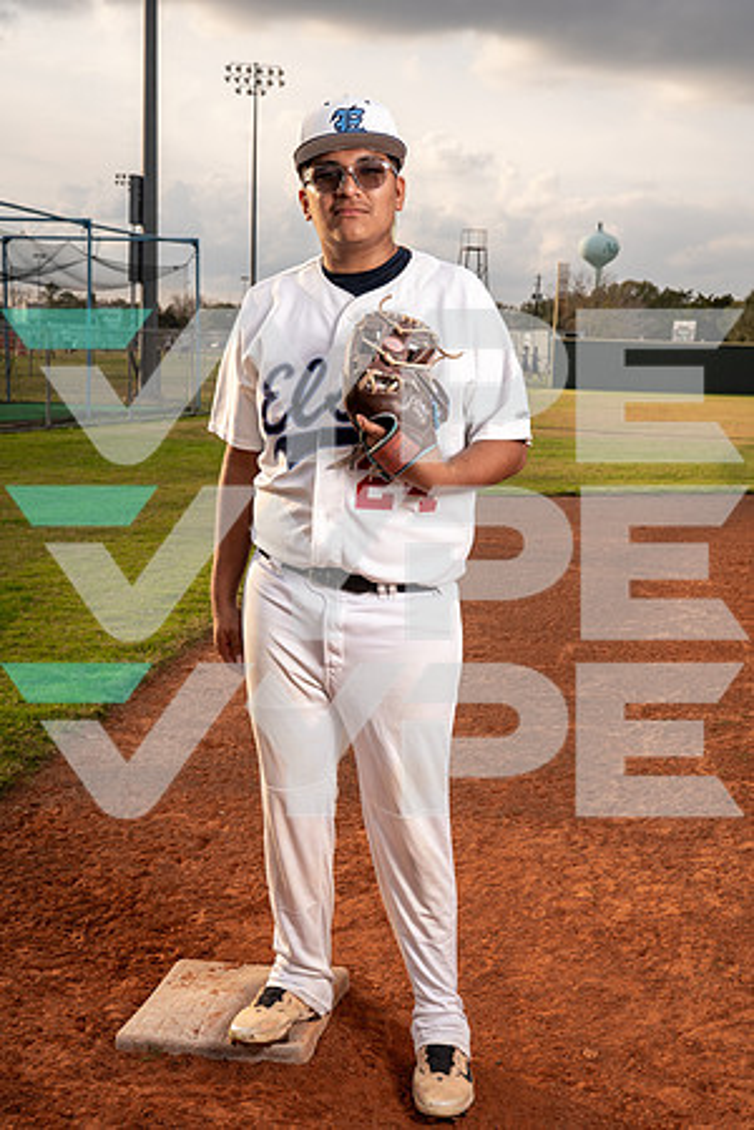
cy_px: 565
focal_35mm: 45
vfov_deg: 43.6
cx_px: 377
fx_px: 1414
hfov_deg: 29.9
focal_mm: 45
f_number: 11
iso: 250
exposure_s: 1/250
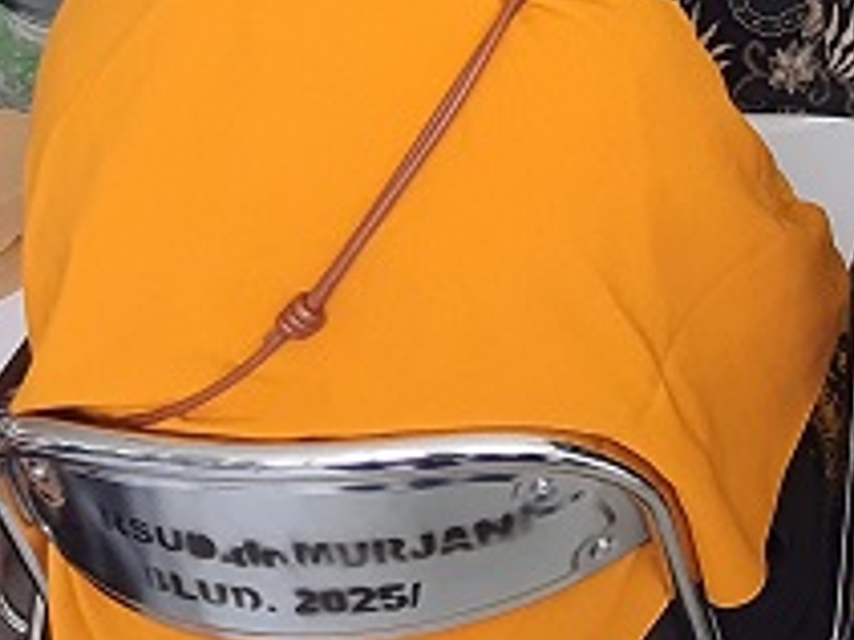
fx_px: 2811
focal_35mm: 114
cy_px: -450
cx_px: 1093
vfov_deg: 12.1
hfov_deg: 16.4
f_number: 1.8
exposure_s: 1/100
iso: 125
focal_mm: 5.23
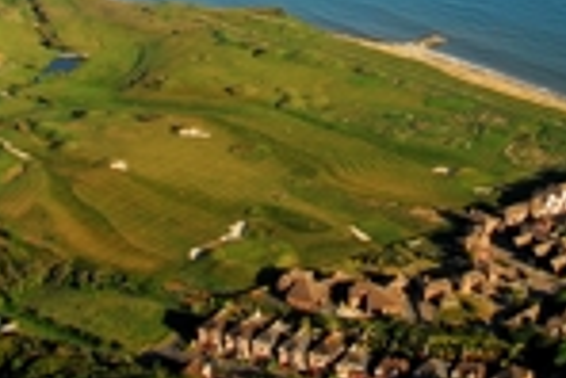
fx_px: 1432
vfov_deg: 14.5
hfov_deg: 22.1
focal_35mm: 91
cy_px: -90
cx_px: 444
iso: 160
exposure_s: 1/500
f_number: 6.3
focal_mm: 20
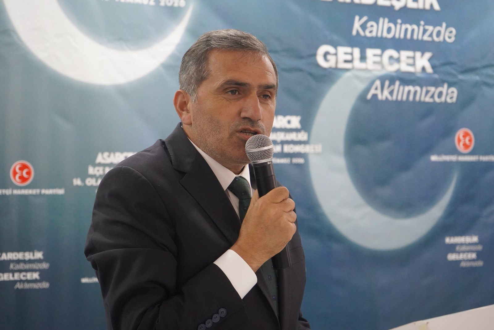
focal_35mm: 70
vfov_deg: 19.5
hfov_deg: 28.8
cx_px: 247
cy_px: 165
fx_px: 961
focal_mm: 70
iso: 8000
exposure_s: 1/160
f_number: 5.6
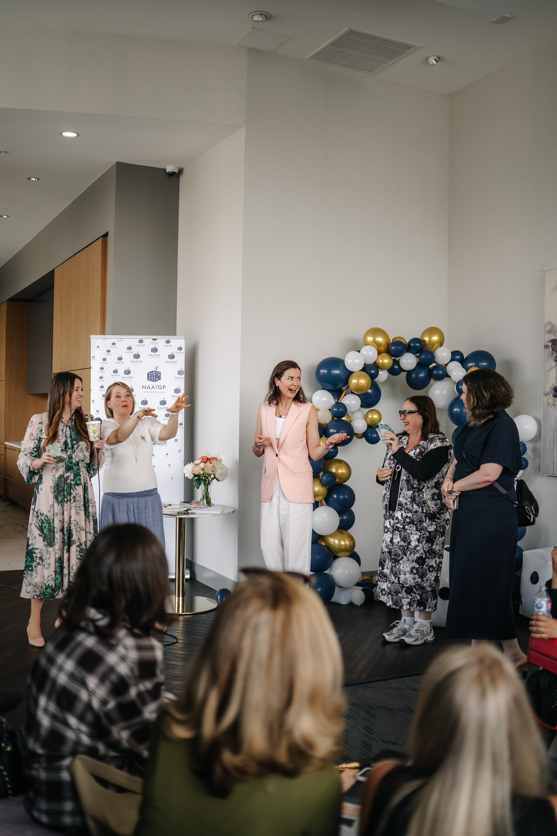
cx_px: 278
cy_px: 418
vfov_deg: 54.4
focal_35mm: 35
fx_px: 812
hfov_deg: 37.9
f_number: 1.8
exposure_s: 1/400
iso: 160
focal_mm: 35
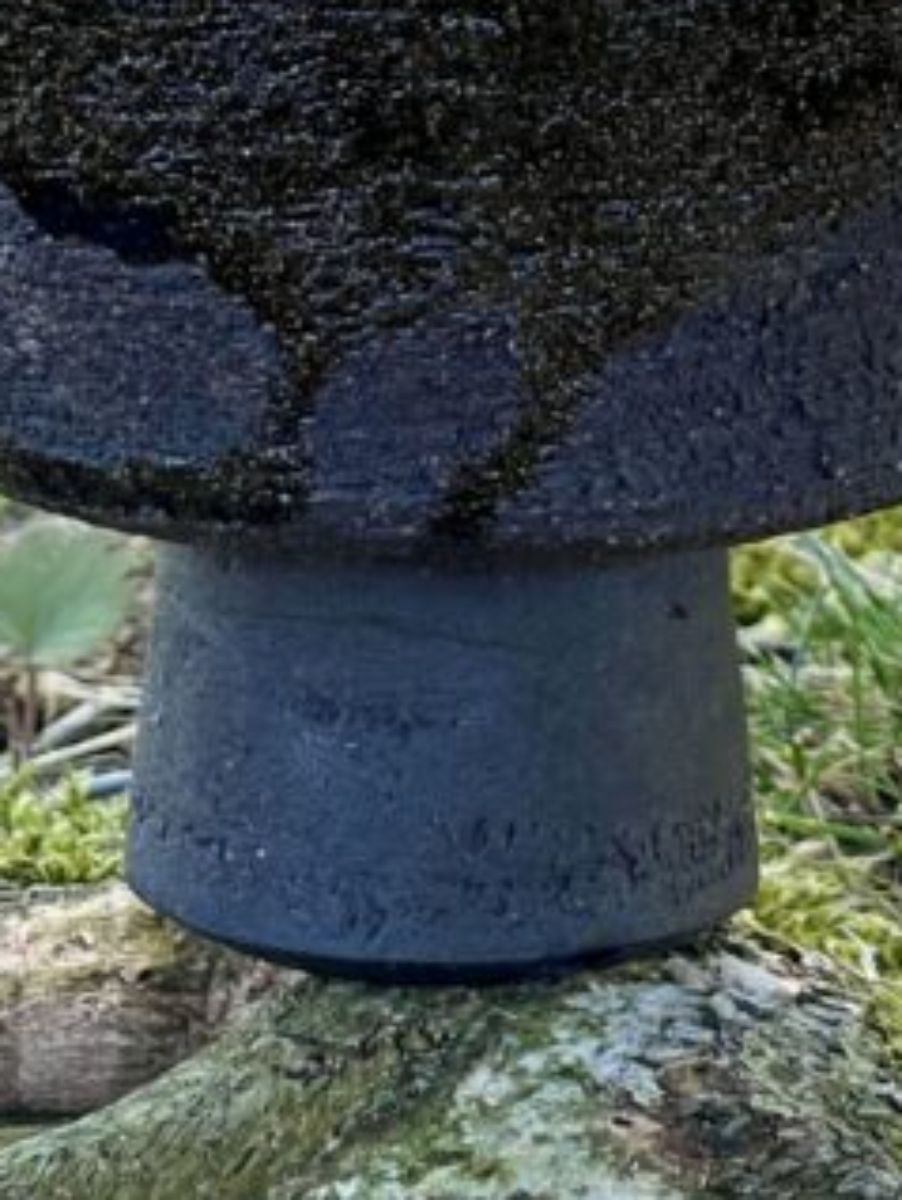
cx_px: 517
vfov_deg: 9.5
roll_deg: +0.3
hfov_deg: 7.2
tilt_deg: -10.3
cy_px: -174
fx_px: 7147
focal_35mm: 206
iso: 20
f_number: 2.2
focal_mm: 7.5
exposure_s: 1/187
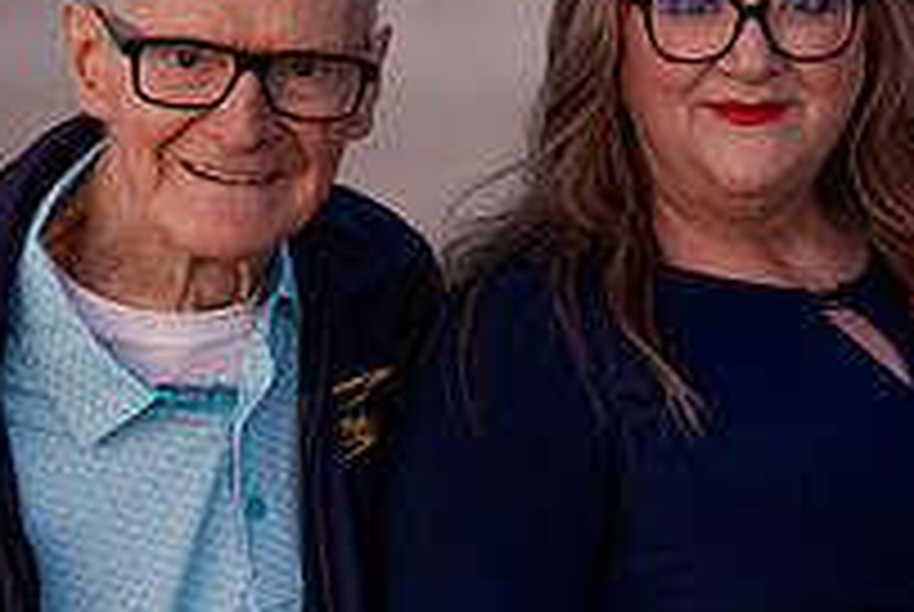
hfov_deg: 4.4
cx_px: 1134
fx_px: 11747
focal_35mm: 462
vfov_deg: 3.0
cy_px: -58
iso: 1600
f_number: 2.8
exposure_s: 1/80
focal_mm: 135
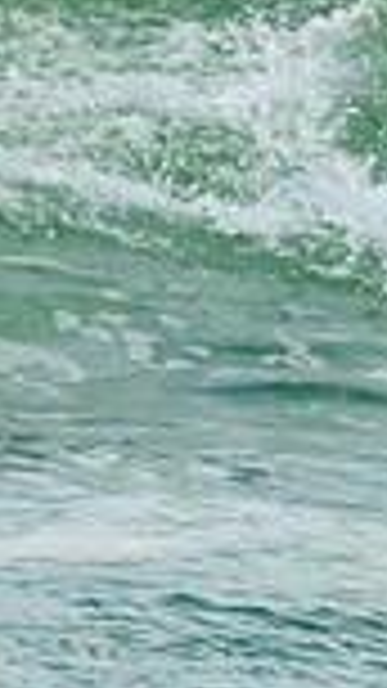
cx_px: 1004
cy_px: 425
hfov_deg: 0.4
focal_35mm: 3186
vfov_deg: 0.7
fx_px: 58154
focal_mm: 800
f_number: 11
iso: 1000
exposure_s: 1/2500
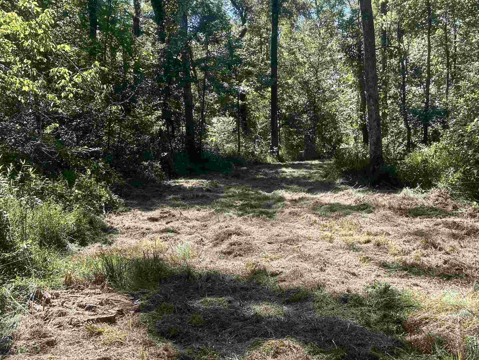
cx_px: 312
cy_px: 178
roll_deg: +0.3
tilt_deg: -3.6
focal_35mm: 40
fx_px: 554
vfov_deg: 36.0
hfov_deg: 46.2
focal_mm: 5.7
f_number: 1.5
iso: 50
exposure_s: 1/894
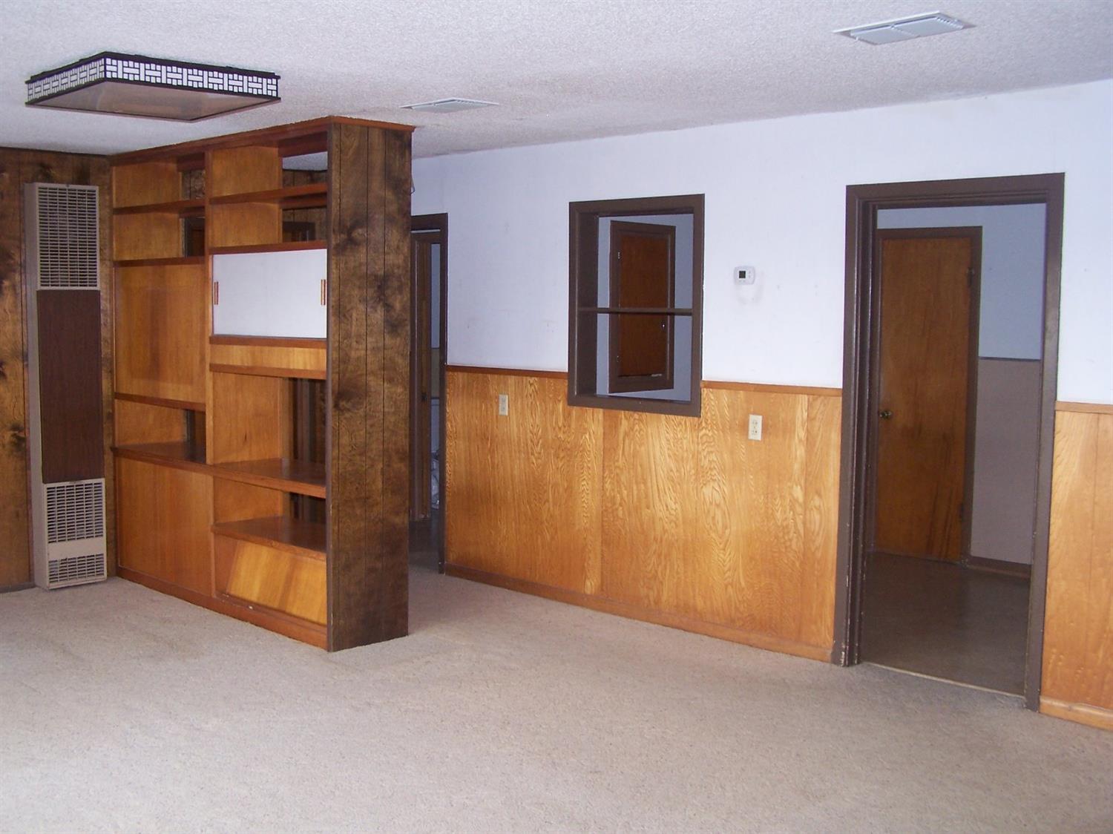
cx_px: 556
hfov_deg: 49.0
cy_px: 417
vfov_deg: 37.7
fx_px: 1221
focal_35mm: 38
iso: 140
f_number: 2.8
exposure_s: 1/60
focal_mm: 6.3
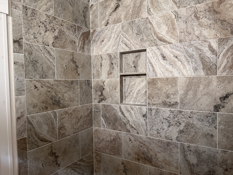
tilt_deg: -2.7
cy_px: 88
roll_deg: +1.8
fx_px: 162
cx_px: 116
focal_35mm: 24
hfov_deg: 71.6
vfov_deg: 56.8
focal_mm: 6.86
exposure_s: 1/60
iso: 500
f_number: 1.78
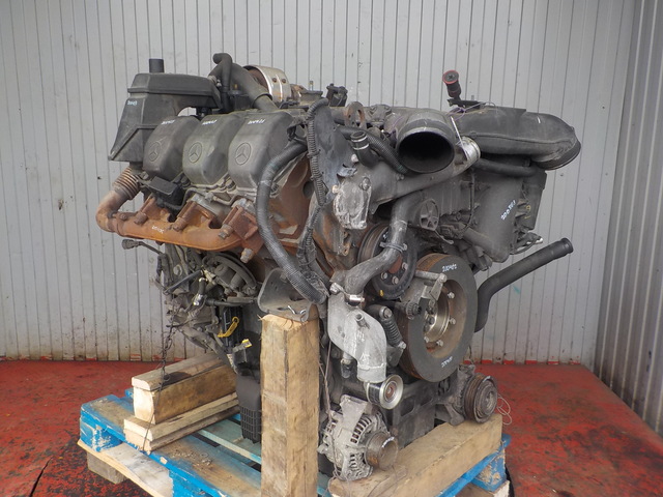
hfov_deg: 60.0
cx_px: 332
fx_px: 575
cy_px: 248
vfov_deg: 46.8
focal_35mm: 30
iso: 125
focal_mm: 4.1
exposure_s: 1/100
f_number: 3.3
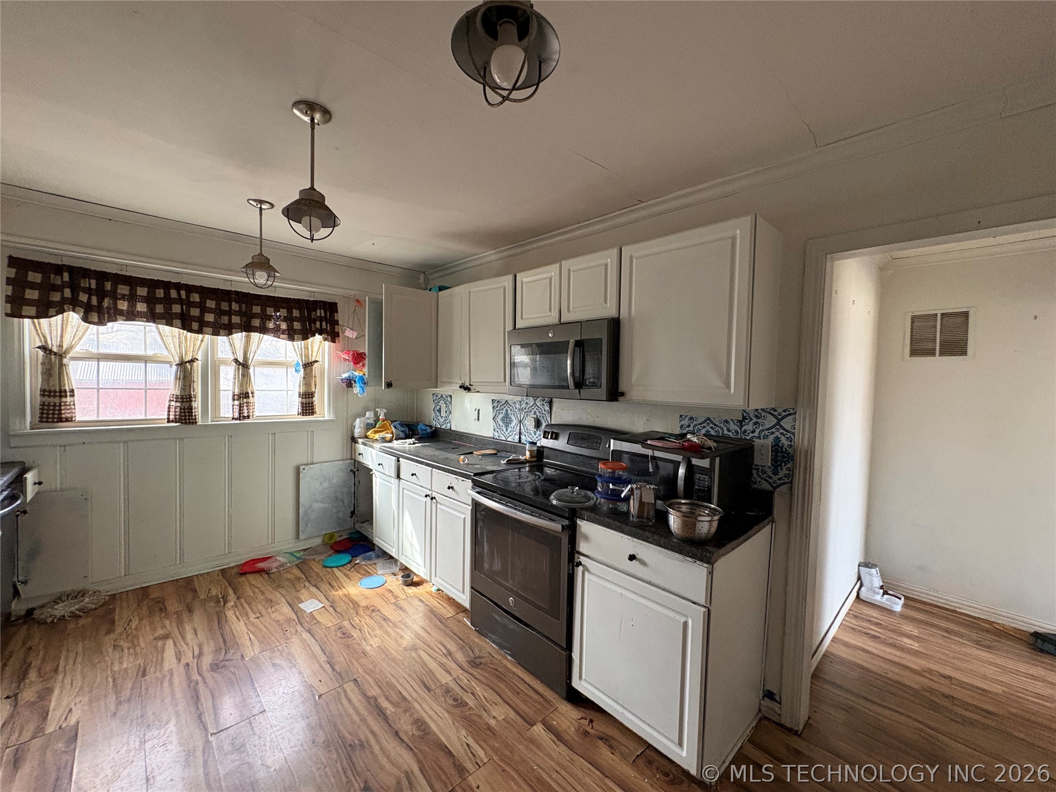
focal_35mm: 14
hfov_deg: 102.1
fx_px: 427
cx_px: 528
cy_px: 396
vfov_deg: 85.7
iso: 400
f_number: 2.2
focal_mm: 2.22
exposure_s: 1/60
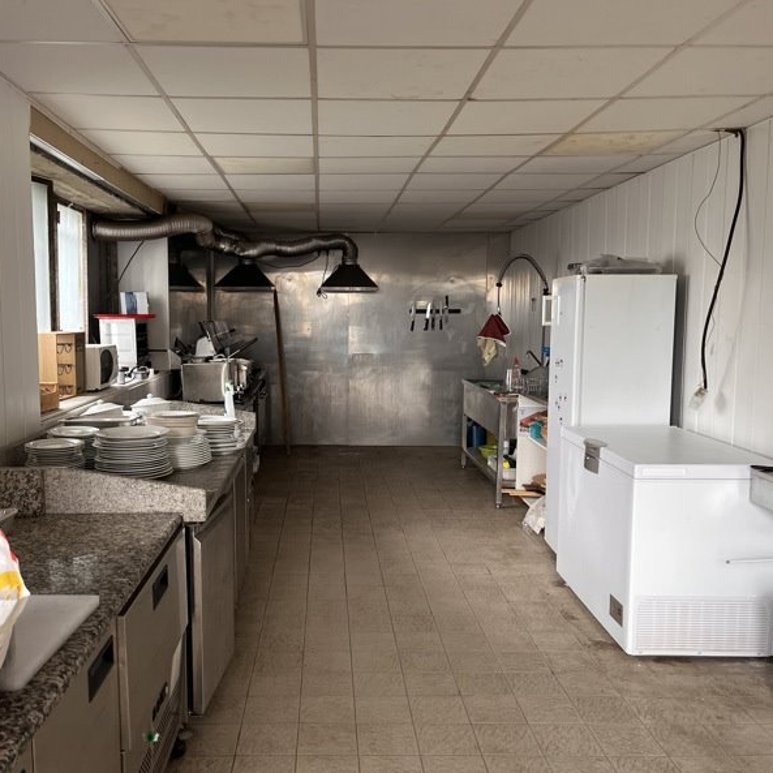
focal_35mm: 31
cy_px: 390
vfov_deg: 52.5
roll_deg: +1.1
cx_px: 328
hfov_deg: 52.3
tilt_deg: -5.2
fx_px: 783
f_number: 1.6
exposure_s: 1/121
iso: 125
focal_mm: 5.1
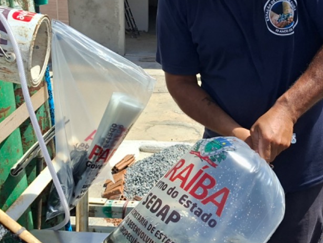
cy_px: 108
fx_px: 504
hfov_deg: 35.5
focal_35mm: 54
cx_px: 177
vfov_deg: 27.0
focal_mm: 5.54
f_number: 1.8
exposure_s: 1/1706
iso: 50
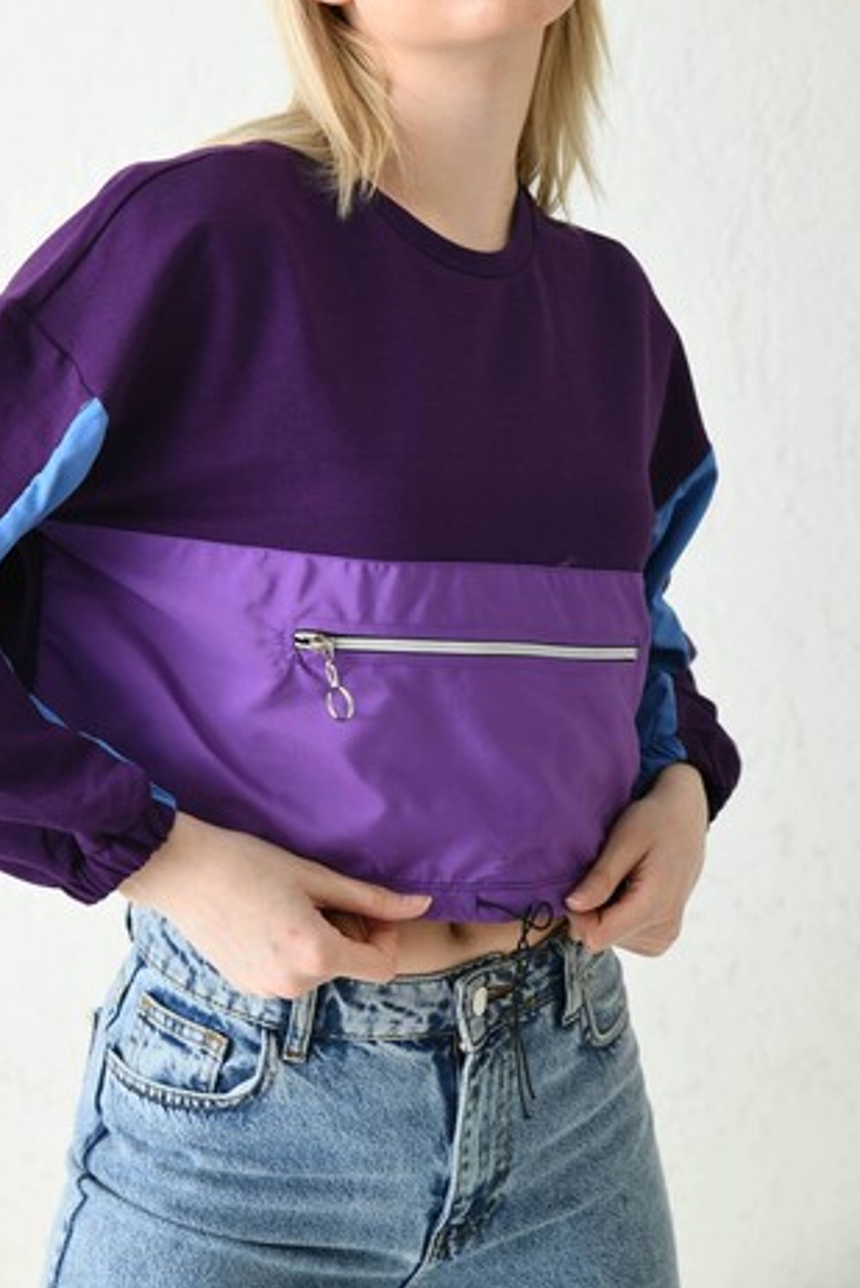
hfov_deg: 17.7
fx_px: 2757
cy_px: 556
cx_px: 387
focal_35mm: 77
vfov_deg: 26.3
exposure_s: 1/160
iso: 100
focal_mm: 66
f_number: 5.6
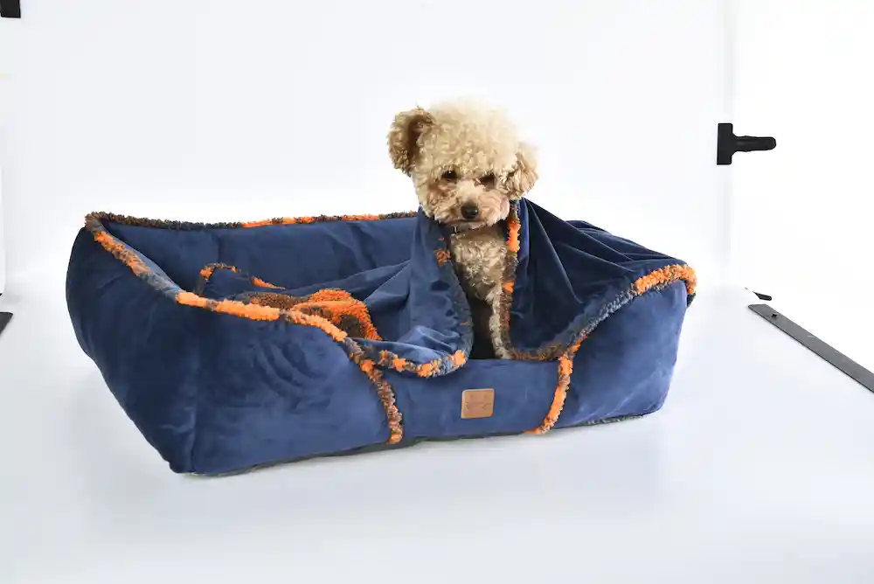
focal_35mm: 48
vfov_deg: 28.1
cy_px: 292
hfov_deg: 41.1
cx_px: 437
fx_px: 1166
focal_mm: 48
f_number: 9
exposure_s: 1/125
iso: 320
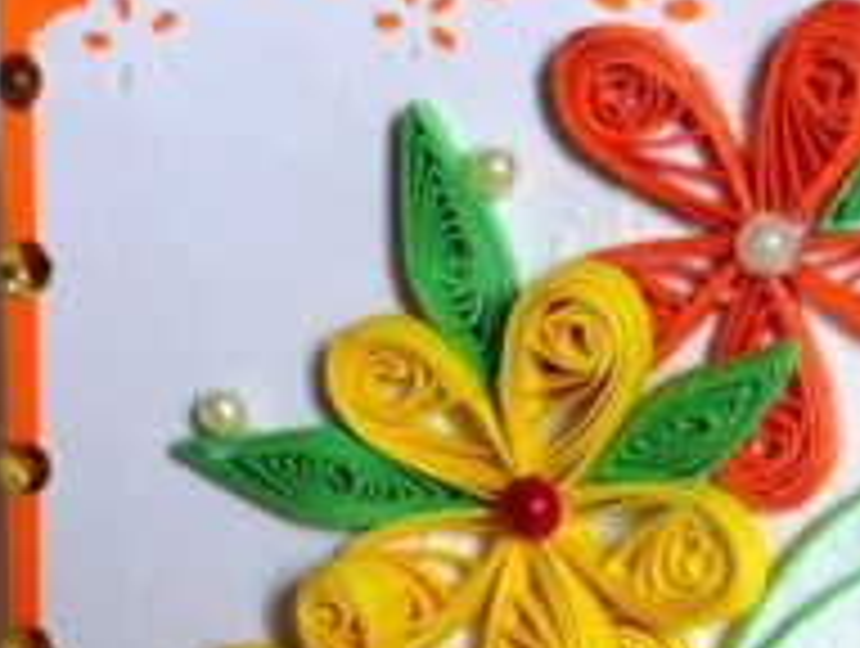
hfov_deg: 13.4
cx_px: 1144
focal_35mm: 141
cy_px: 536
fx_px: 3510
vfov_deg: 10.5
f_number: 2.8
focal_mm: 8.1
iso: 100
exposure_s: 1/60
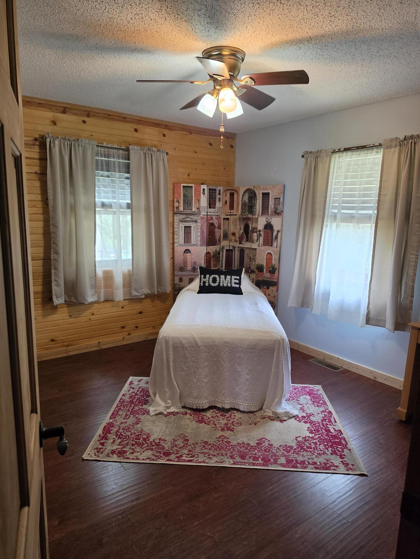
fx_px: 372
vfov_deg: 73.9
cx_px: 210
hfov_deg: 58.9
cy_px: 280
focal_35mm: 23
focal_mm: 6.5
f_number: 1.4
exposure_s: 1/120
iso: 160
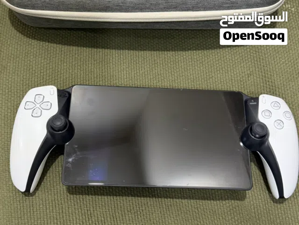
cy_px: 112
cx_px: 150
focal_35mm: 24
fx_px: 207
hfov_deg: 71.6
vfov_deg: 56.8
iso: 500
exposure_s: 1/60
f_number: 1.78
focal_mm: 6.76
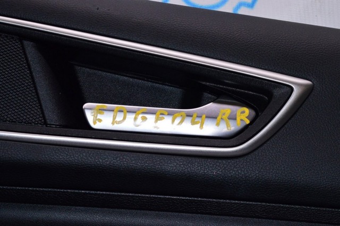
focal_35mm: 82
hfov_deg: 24.6
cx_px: 170
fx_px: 778
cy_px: 113
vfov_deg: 16.5
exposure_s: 1/200
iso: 1600
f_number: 8
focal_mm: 55
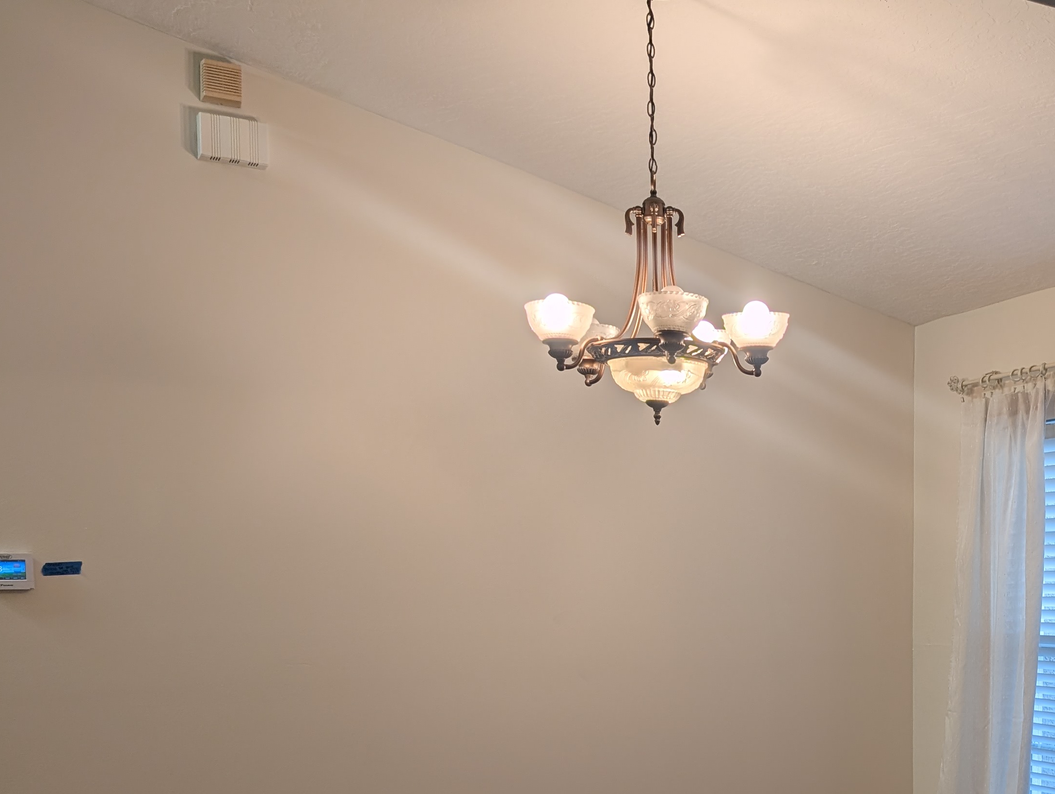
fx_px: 1373
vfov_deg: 30.8
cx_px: 805
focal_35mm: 45
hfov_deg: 40.7
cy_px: 721
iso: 30
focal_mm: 6.9
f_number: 1.68
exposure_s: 1/120
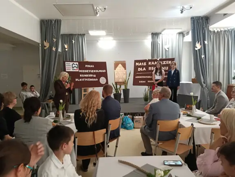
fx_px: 184
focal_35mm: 27
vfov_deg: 51.5
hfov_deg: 65.2
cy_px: 88
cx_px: 118
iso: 640
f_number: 1.8
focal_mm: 3.98
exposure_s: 1/33.3
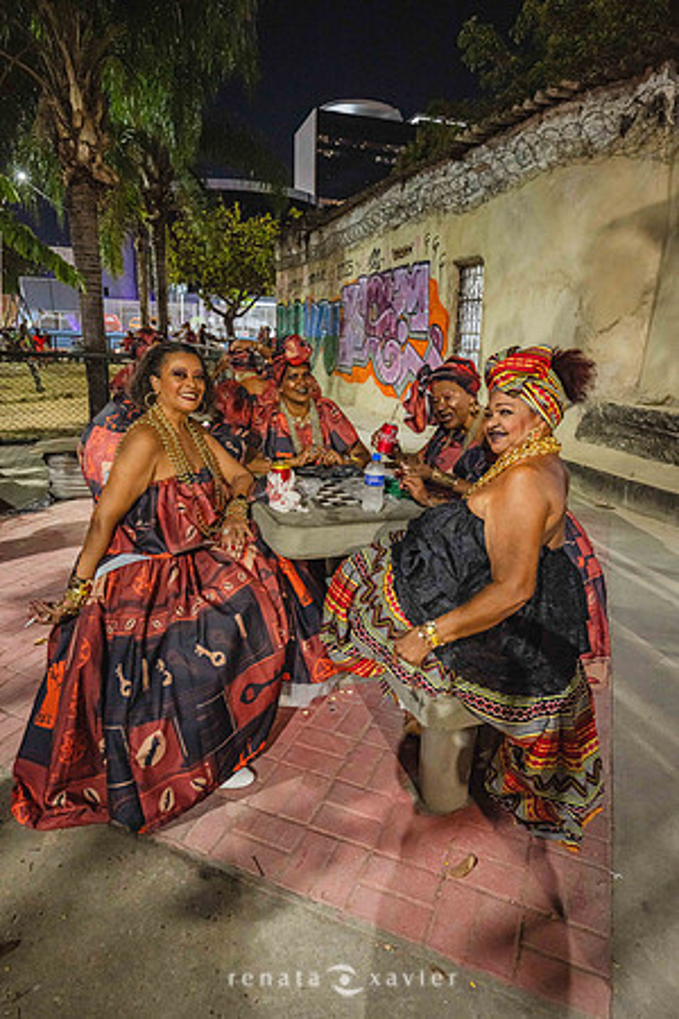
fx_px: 580
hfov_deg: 60.7
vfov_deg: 82.6
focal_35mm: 20
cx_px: 340
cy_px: 510
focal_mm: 20.5
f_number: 4
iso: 1250
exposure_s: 1/60
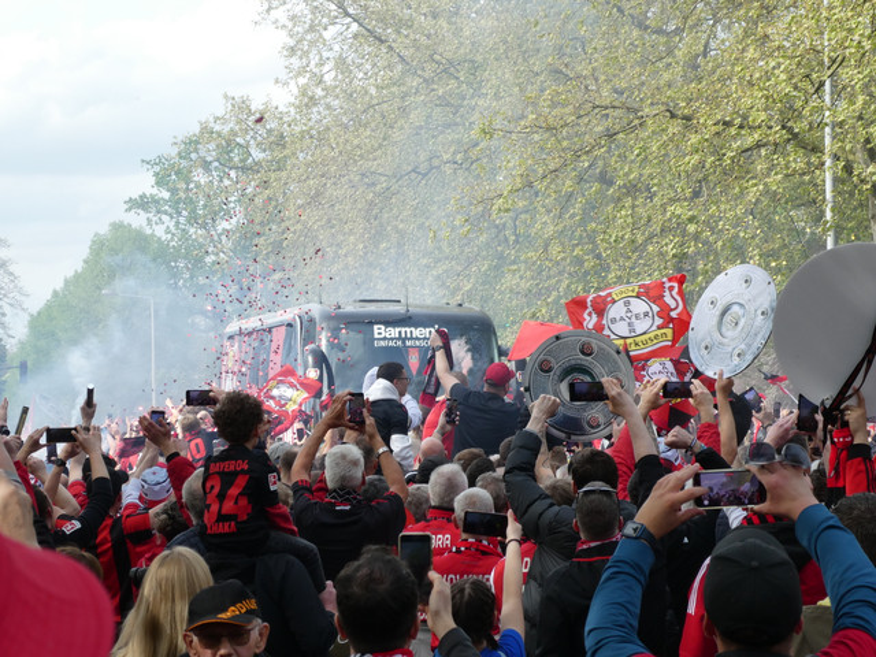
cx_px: 438
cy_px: 328
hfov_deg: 14.6
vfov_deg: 11.0
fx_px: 3416
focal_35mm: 135
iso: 80
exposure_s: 1/160
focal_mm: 24.2
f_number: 5.3
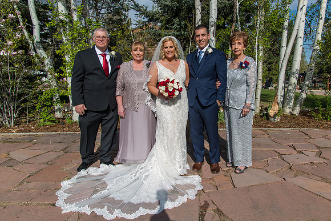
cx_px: 183
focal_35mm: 27
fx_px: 253
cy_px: 102
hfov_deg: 66.3
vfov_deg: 47.2
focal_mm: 24
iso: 50
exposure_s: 1/1000
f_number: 5
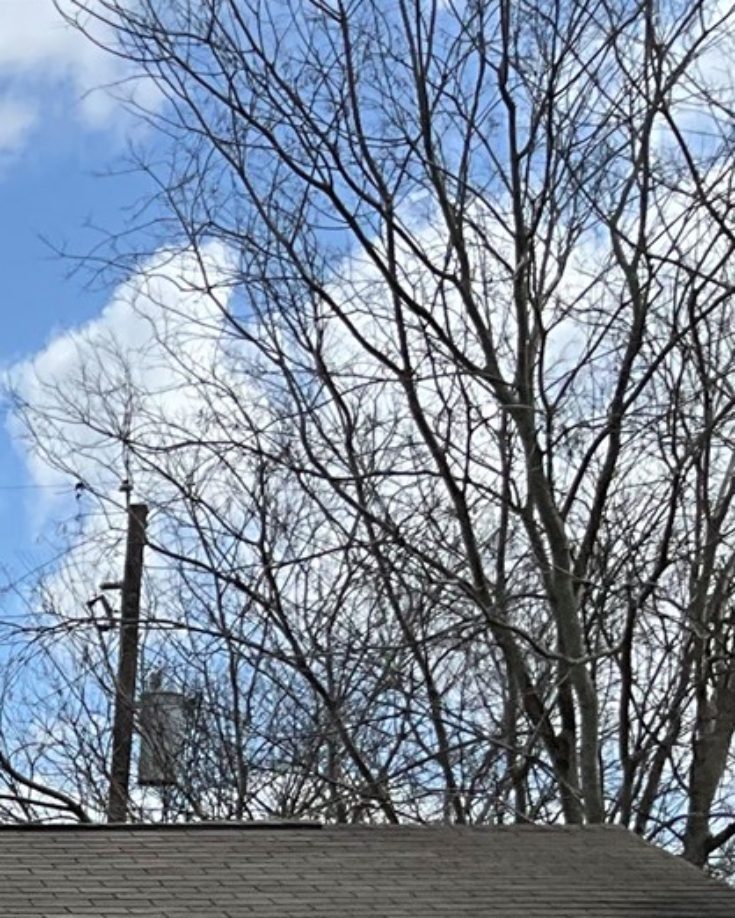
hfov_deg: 12.8
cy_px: 1342
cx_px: -526
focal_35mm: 111
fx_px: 3016
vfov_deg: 16.0
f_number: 1.8
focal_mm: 3
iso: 25
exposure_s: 1/2801
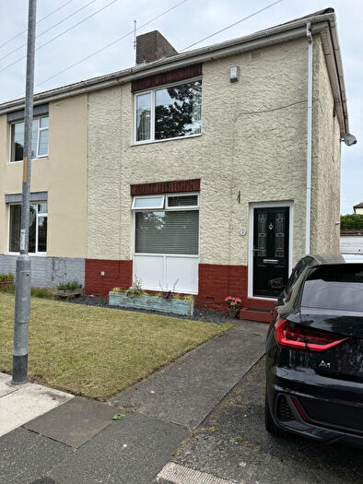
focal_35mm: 24
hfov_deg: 56.8
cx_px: 182
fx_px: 335
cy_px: 242
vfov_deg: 71.6
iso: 100
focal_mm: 6.76
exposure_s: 1/2611
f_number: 1.78
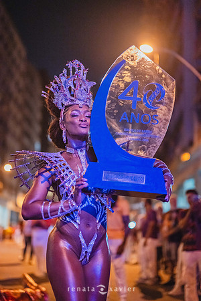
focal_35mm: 50
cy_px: 150
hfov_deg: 27.0
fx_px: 419
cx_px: 100
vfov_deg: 39.6
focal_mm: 50
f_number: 1.2
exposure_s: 1/250
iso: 6400
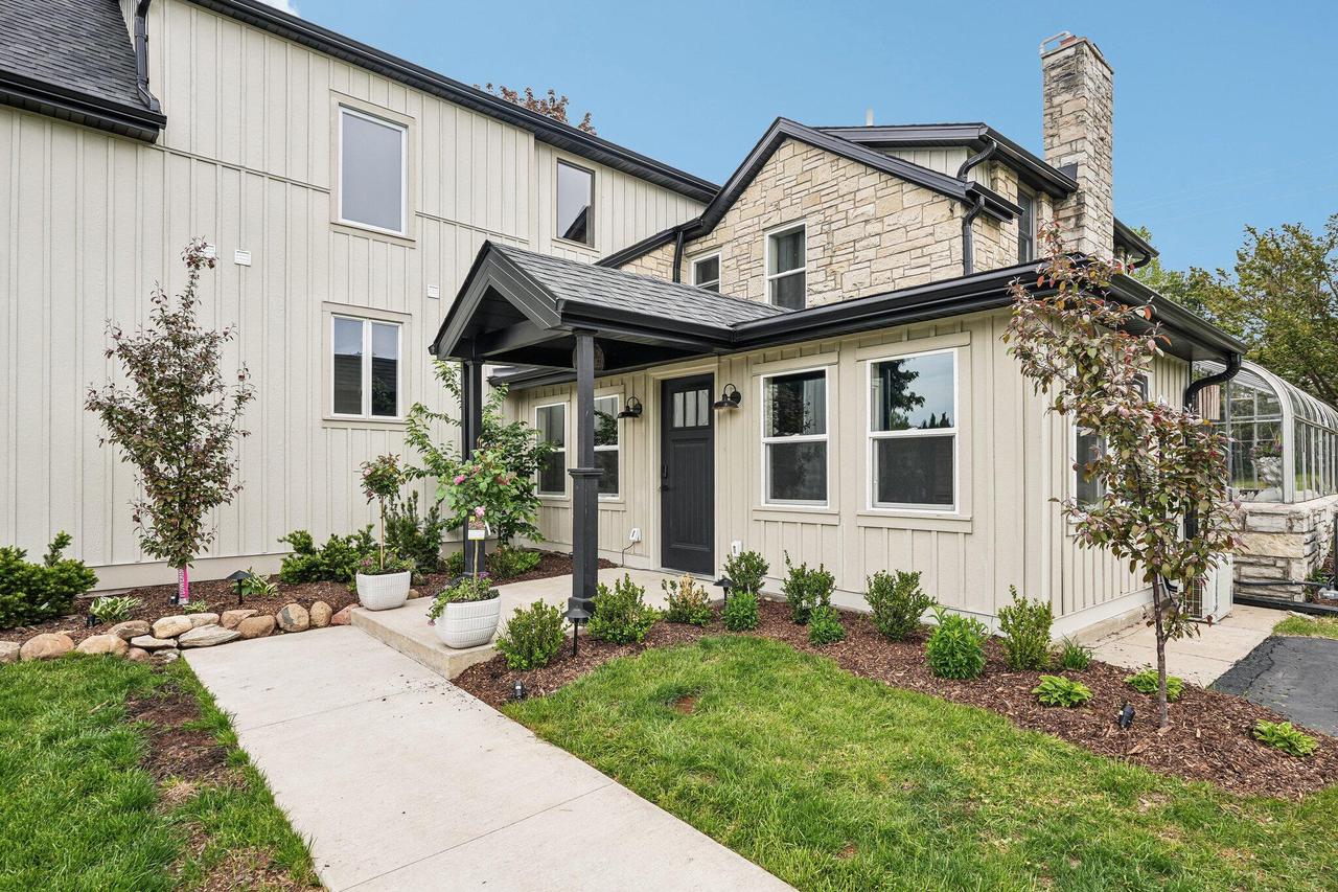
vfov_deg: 64.5
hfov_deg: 86.9
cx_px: 669
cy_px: 446
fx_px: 706
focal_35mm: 19
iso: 100
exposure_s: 1/160
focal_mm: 19
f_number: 7.1
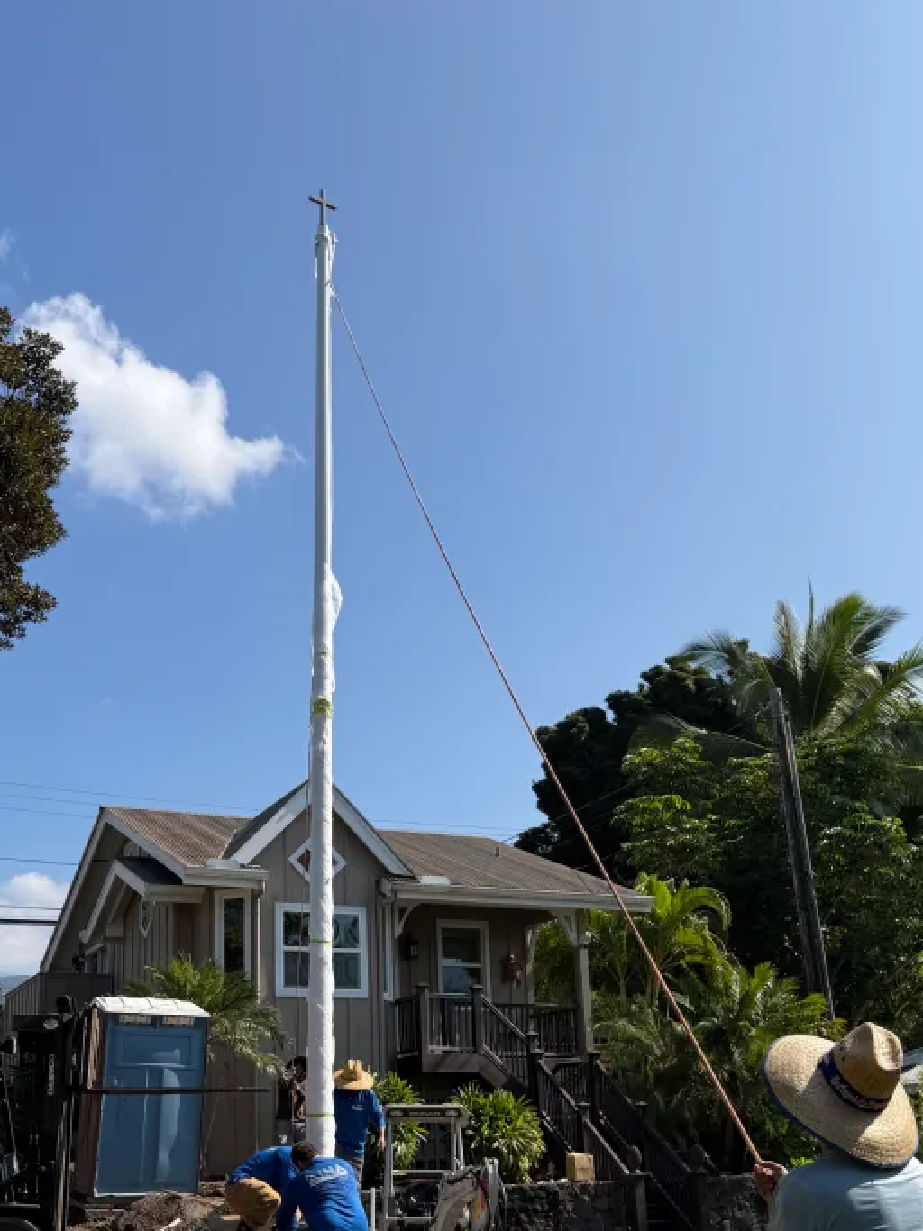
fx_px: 1280
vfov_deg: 50.1
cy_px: 860
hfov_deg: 39.6
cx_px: 404
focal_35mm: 36
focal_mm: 6.76
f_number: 1.78
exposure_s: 1/4975
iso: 80
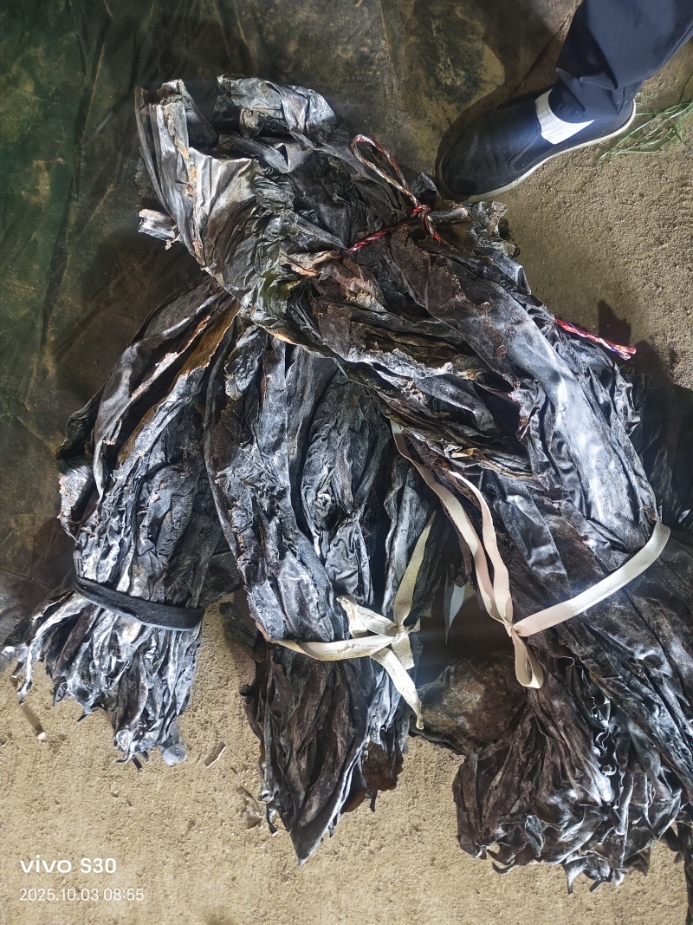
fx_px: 614
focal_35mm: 23
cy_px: 462
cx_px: 346
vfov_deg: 73.9
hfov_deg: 58.9
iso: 2499
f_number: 1.88
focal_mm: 5.56
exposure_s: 1/14.3
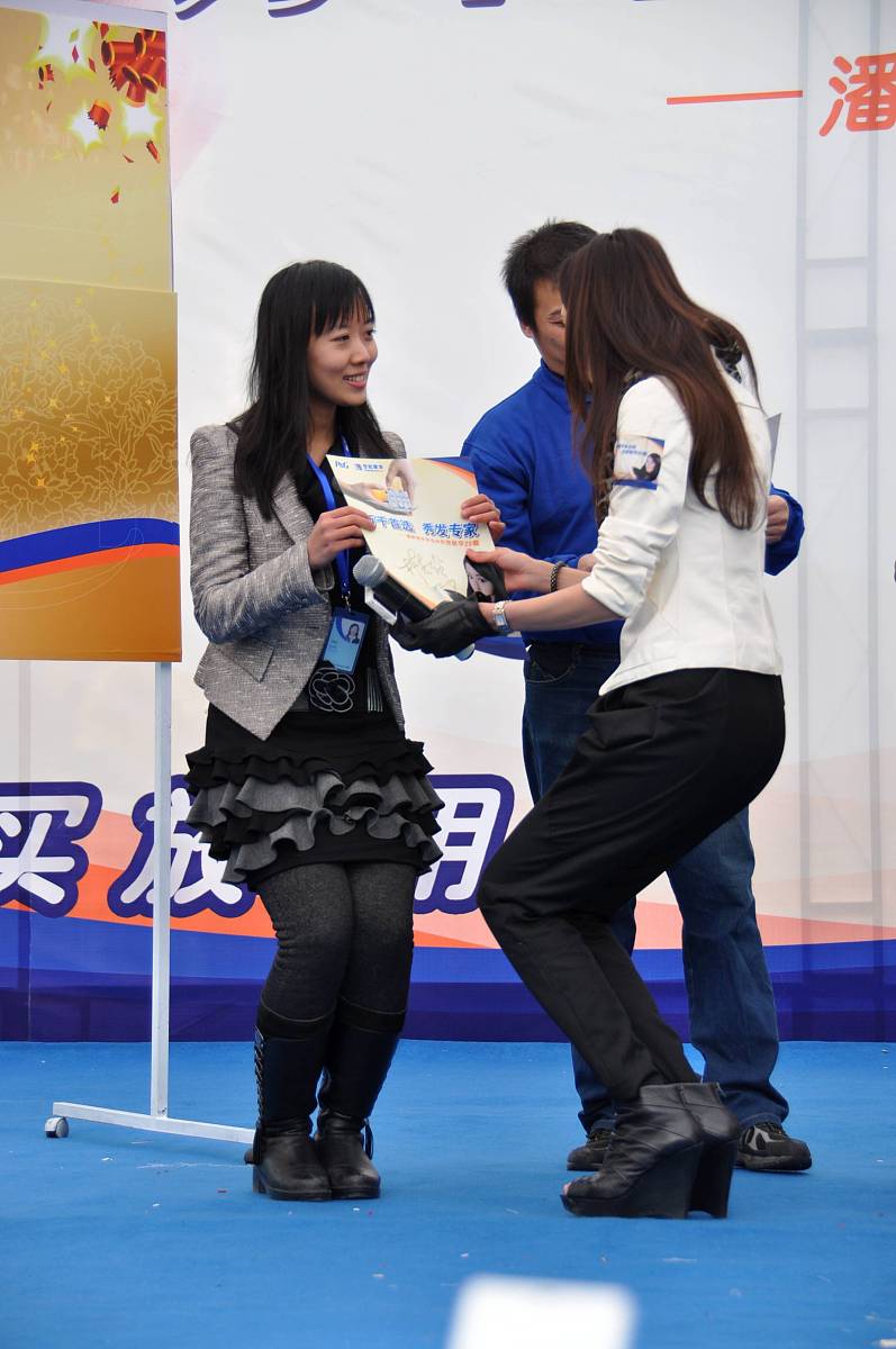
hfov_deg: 13.0
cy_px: 674
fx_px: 3930
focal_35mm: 105
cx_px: 448
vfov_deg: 19.5
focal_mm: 70
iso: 250
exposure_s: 1/100
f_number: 5.3
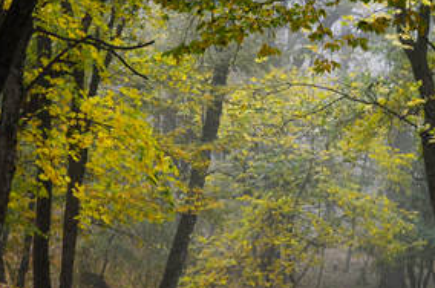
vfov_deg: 6.5
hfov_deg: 9.8
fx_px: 2523
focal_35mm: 209
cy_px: 149
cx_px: 339
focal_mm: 55
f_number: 5
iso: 800
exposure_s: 1/250
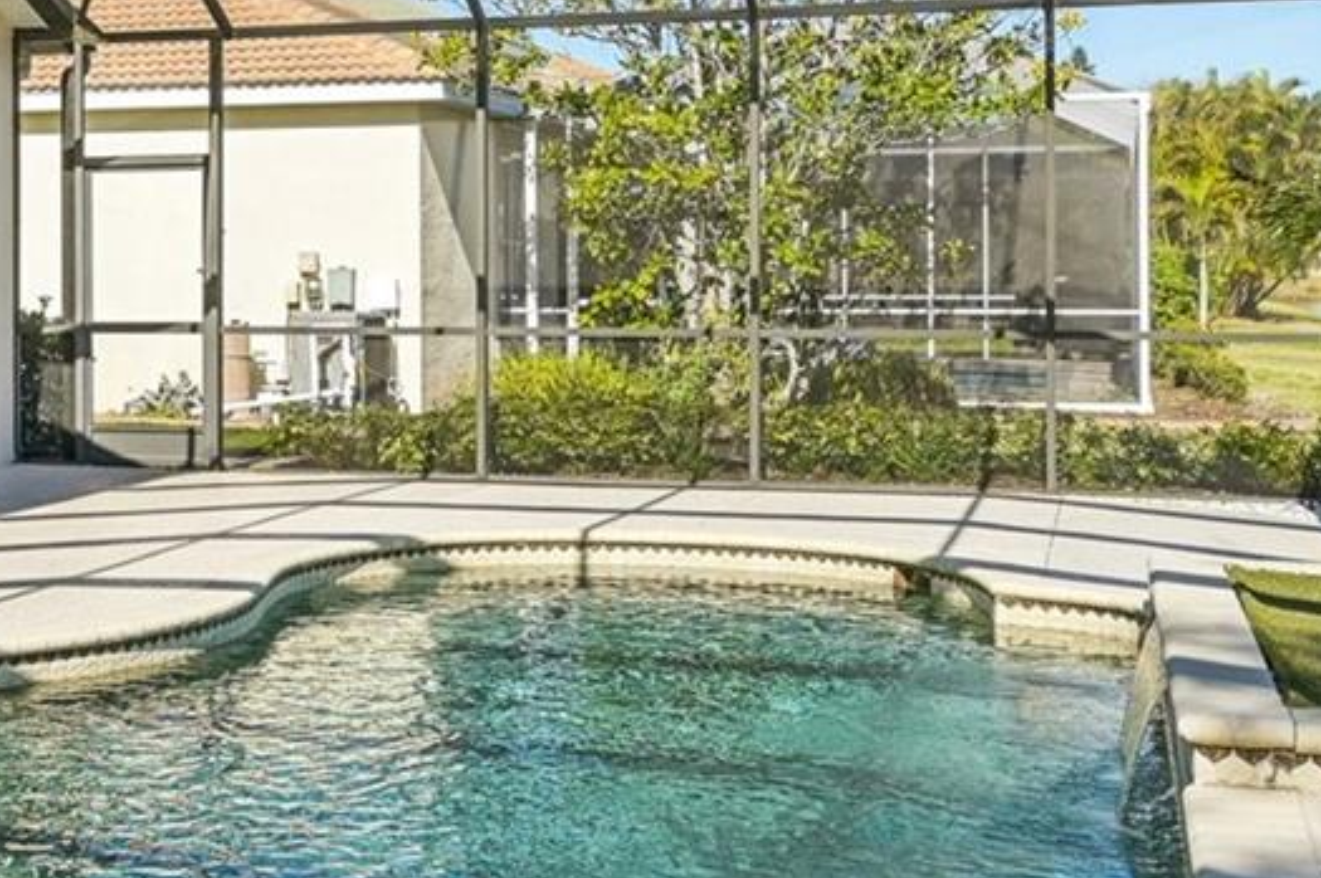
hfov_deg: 31.1
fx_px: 2292
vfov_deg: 21.6
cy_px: 288
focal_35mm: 63
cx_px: 209
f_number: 8
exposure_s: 1/800
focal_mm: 20.5
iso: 400
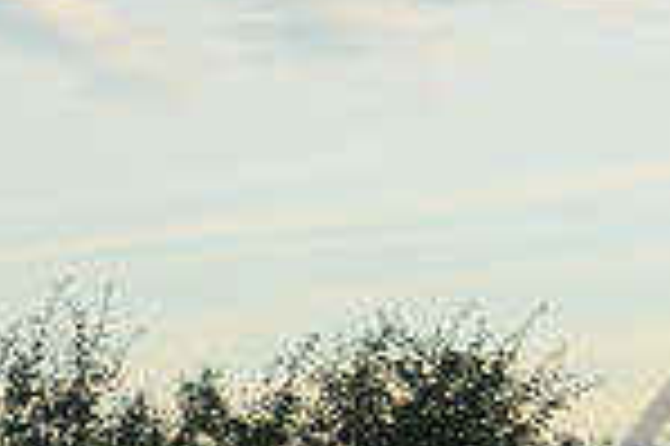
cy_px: 626
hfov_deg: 7.4
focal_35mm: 273
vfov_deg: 5.0
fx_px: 5075
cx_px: 967
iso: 2500
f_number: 8
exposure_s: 1/800
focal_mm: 70
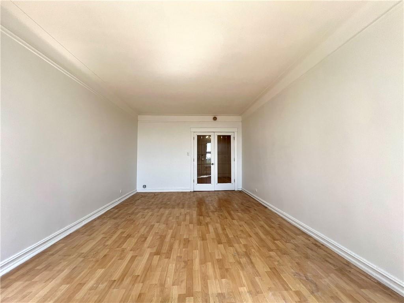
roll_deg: -0.4
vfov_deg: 89.9
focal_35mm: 13
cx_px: 202
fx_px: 152
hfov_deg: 106.2
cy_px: 152
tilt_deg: +2.0
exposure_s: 1/145
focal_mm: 1.57
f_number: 1.8
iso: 32
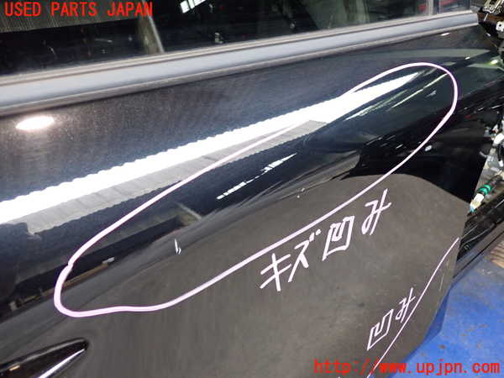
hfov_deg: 60.0
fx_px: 437
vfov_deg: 46.8
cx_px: 252
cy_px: 189
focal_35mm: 30
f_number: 2.3
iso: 400
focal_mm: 5.4
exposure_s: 1/50
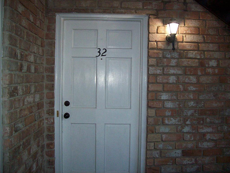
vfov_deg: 39.7
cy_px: 86
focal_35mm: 36
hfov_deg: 51.4
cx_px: 115
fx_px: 239
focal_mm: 6
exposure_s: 1/64
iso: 200
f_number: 2.7
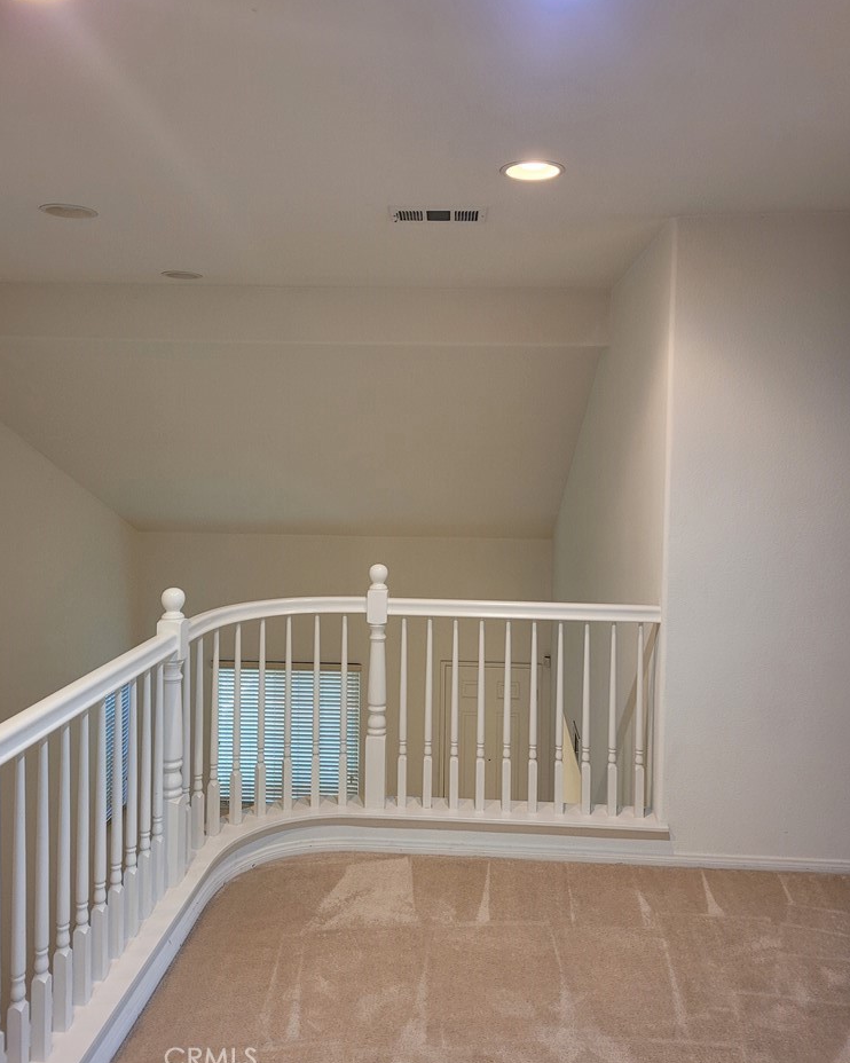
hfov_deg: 51.5
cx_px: 431
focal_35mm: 28
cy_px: 488
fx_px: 881
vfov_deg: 62.1
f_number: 1.8
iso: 250
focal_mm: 5.4
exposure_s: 1/59
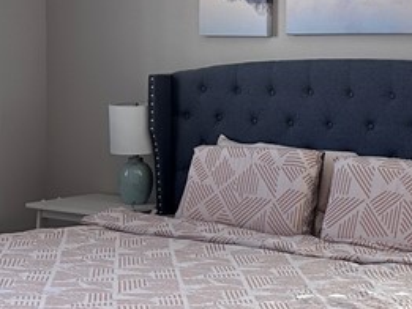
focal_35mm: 94
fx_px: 1119
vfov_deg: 15.7
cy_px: 85
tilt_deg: -0.2
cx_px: 276
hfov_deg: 20.8
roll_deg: -0.4
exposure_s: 1/120
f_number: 1.78
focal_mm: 6.86
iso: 160
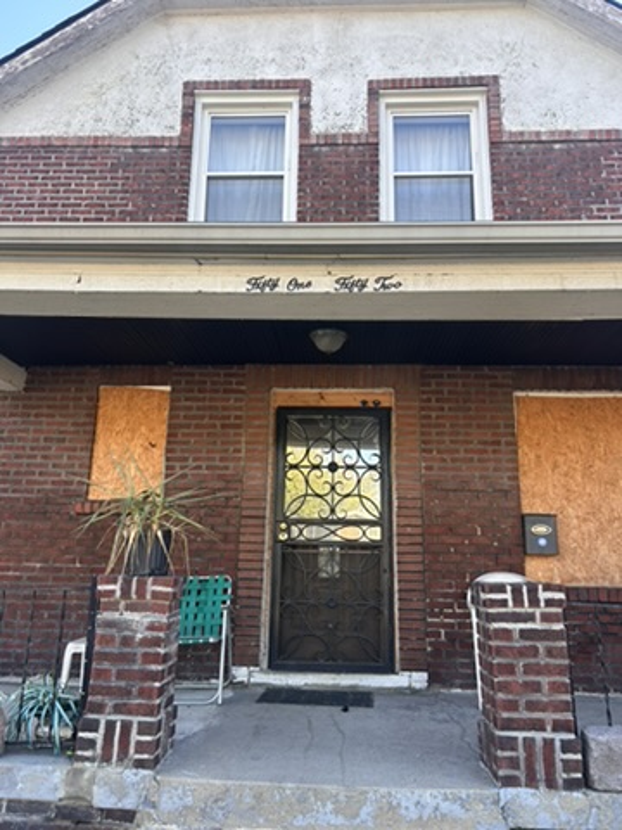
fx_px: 623
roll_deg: -2.0
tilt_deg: +17.8
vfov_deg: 67.3
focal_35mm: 26
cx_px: 311
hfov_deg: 53.1
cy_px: 415
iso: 50
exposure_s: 1/389
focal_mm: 5.7
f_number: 1.5
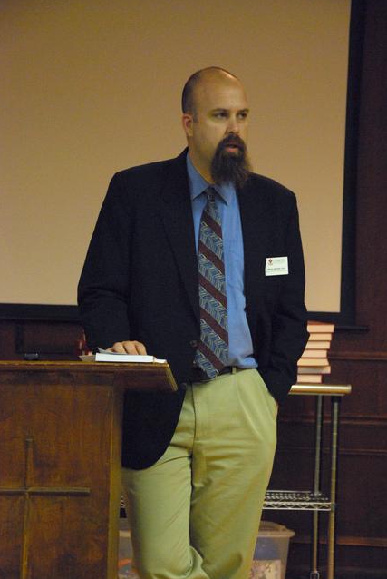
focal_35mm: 119
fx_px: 1906
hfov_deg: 11.6
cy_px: 297
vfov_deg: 17.3
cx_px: 201
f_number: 5.6
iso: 1600
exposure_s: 1/40
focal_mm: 75
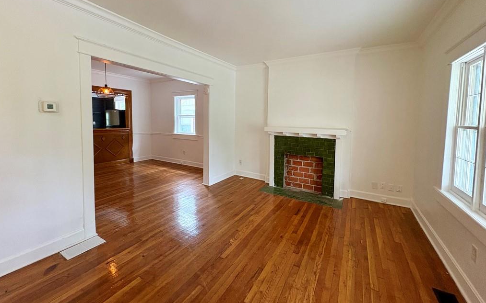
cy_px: 131
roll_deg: -0.6
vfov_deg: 74.4
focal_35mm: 15
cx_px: 241
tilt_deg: -3.1
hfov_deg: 101.5
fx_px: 199
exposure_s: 1/60
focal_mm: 2.22
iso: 320
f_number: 2.2
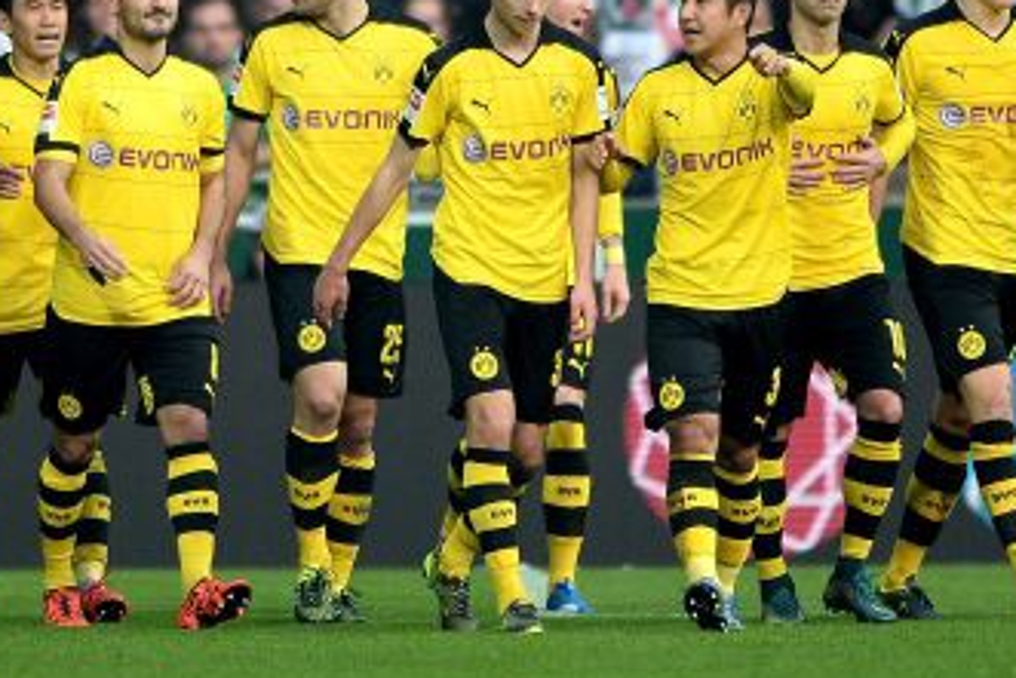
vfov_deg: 1.8
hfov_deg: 2.7
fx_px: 21344
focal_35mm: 756
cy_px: 81
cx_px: 625
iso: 1250
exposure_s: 1/1600
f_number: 3.2
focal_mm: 400
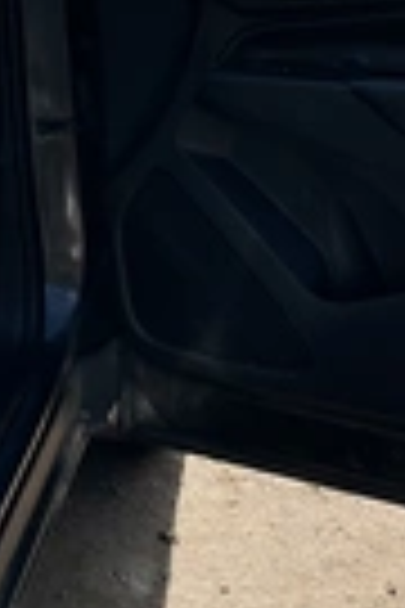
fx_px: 1451
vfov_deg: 22.8
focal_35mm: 86
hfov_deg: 15.8
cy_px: 23
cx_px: 99
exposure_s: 1/997
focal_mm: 3
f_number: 1.8
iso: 25
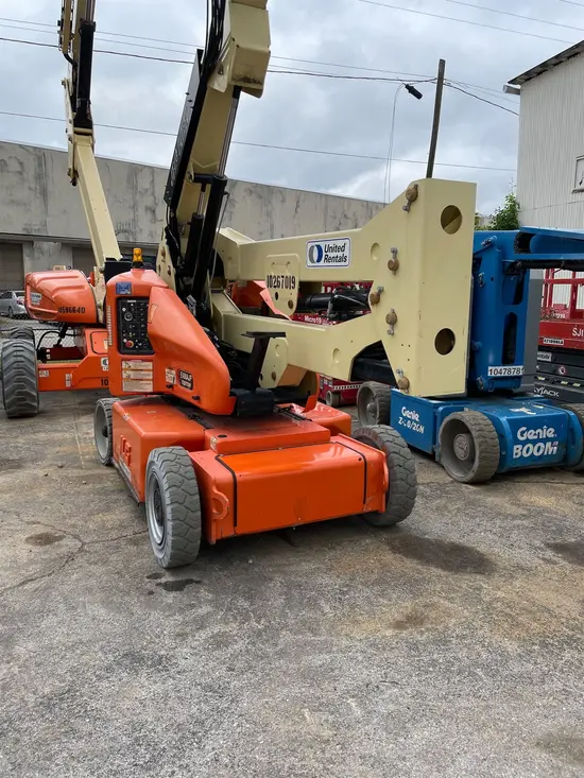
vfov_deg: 67.3
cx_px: 292
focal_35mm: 26
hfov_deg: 53.1
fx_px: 585
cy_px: 389
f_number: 1.6
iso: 50
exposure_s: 1/2132
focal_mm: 4.2
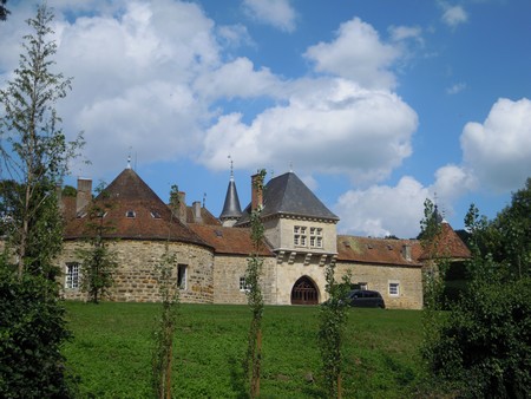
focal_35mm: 46
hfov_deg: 41.2
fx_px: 706
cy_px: 200
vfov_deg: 31.5
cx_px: 266
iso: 100
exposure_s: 1/320
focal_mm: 8.3
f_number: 9.6
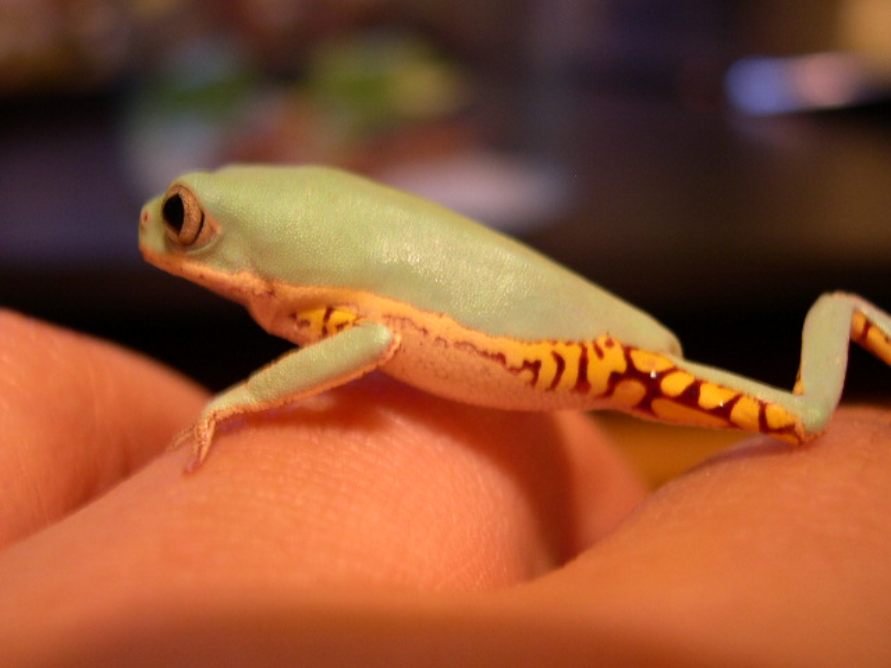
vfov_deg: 37.7
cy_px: 334
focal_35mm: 38
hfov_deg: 49.0
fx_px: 978
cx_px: 446
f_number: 2.8
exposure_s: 1/7.5
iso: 100
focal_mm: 8
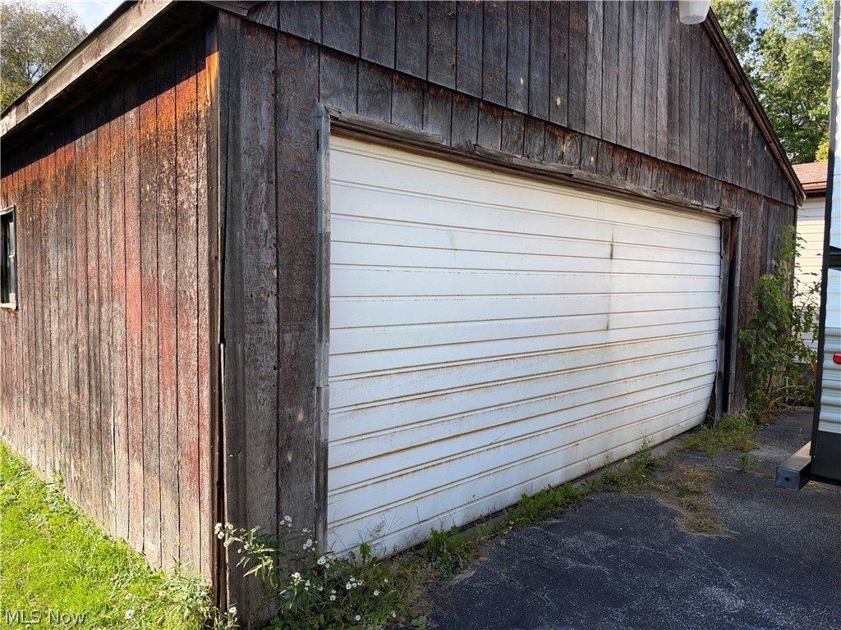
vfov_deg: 56.8
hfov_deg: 71.6
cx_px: 420
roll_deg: -0.9
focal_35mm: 24
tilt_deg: -2.8
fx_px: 583
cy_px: 315
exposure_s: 1/1377
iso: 64
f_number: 1.48
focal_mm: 6.93
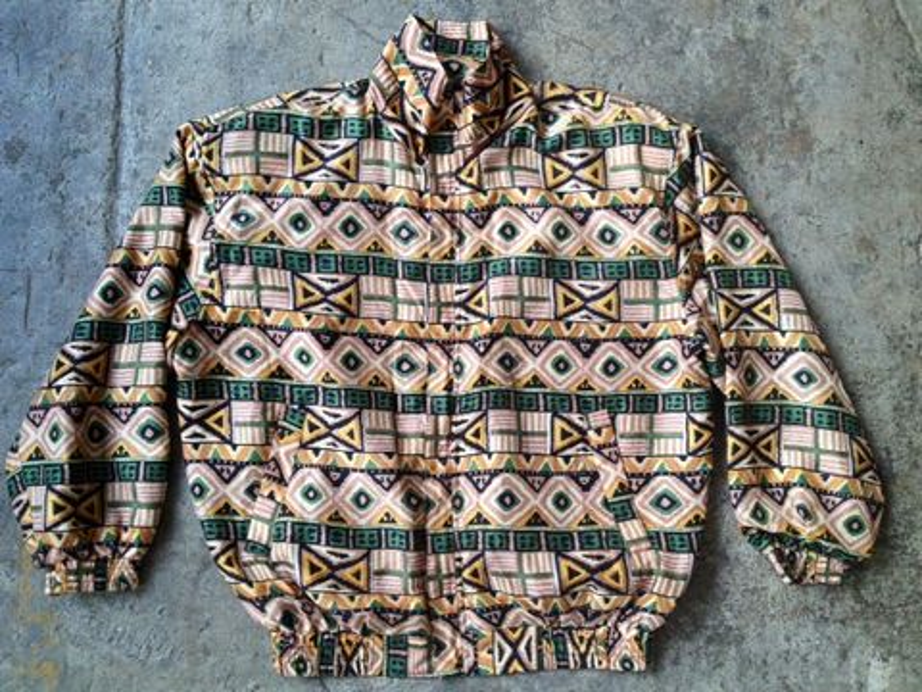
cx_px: 461
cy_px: 346
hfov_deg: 52.6
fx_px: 932
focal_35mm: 35
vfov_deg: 40.7
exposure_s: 1/60
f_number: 2.4
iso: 64
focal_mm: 4.28
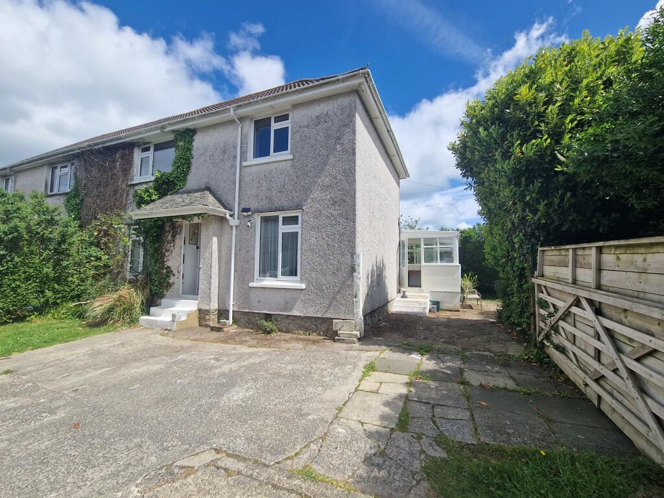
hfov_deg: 106.2
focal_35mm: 13
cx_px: 332
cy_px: 249
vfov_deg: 89.9
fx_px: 249
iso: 50
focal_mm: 2.2
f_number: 2.2
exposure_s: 1/2120
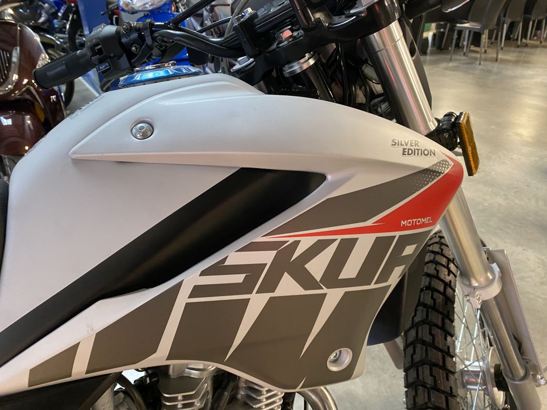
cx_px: 274
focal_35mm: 26
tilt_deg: -30.3
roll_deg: -0.2
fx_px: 411
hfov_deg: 67.3
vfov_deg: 53.1
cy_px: 205
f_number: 1.8
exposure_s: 1/50
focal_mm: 4.25
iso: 320
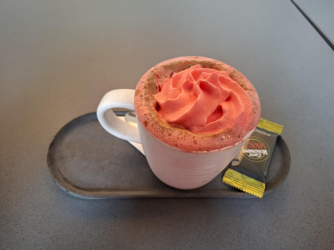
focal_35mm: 23
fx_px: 222
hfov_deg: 73.9
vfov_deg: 58.9
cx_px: 167
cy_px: 125
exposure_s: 1/50
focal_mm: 5.54
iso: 250
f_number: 1.8
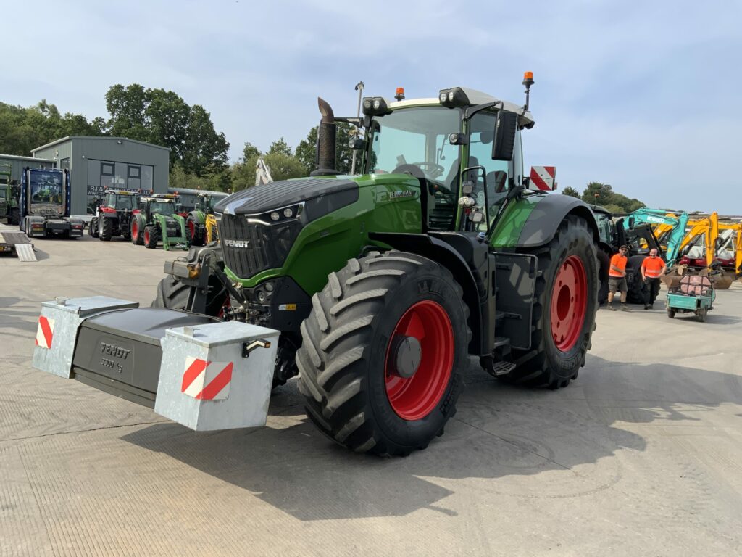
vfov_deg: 48.2
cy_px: 278
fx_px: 622
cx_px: 371
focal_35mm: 29
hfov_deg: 61.7
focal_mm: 3
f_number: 1.8
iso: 16
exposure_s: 1/1534
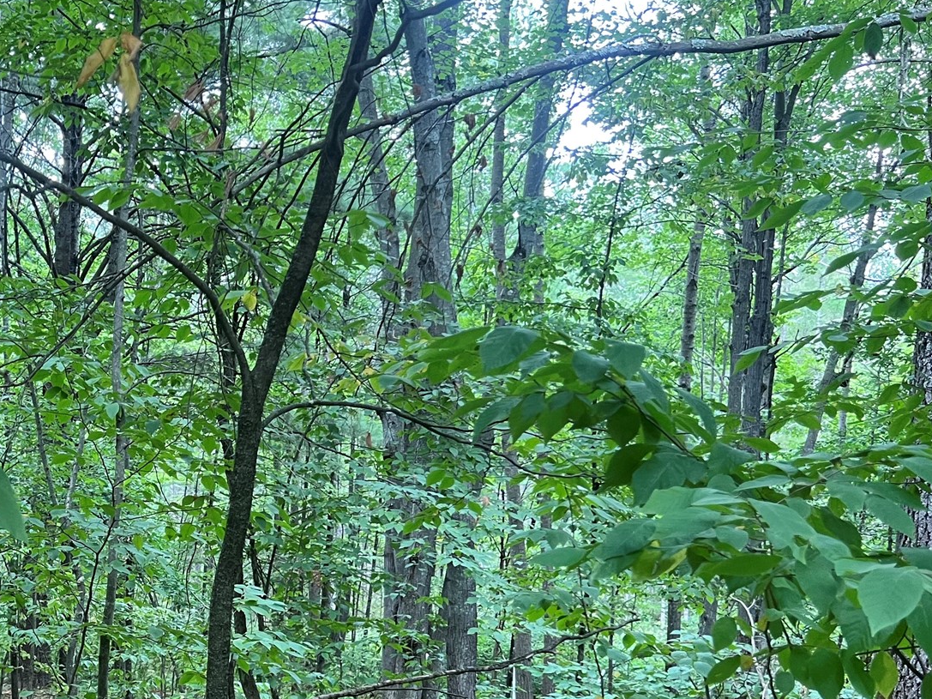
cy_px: 594
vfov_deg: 28.8
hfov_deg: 36.7
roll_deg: -2.0
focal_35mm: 49
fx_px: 1319
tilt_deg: -4.9
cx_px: 111
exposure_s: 1/97
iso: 125
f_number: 1.5
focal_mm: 5.7
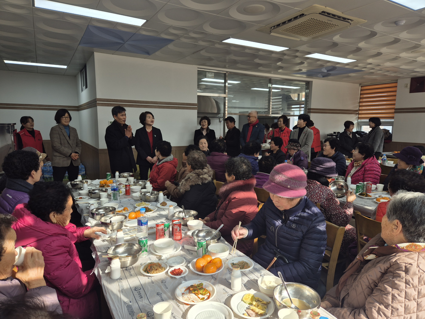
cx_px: 212
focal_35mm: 23
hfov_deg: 73.9
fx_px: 282
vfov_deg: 58.9
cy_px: 160
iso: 25
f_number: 1.8
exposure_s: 1/180
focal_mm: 5.4
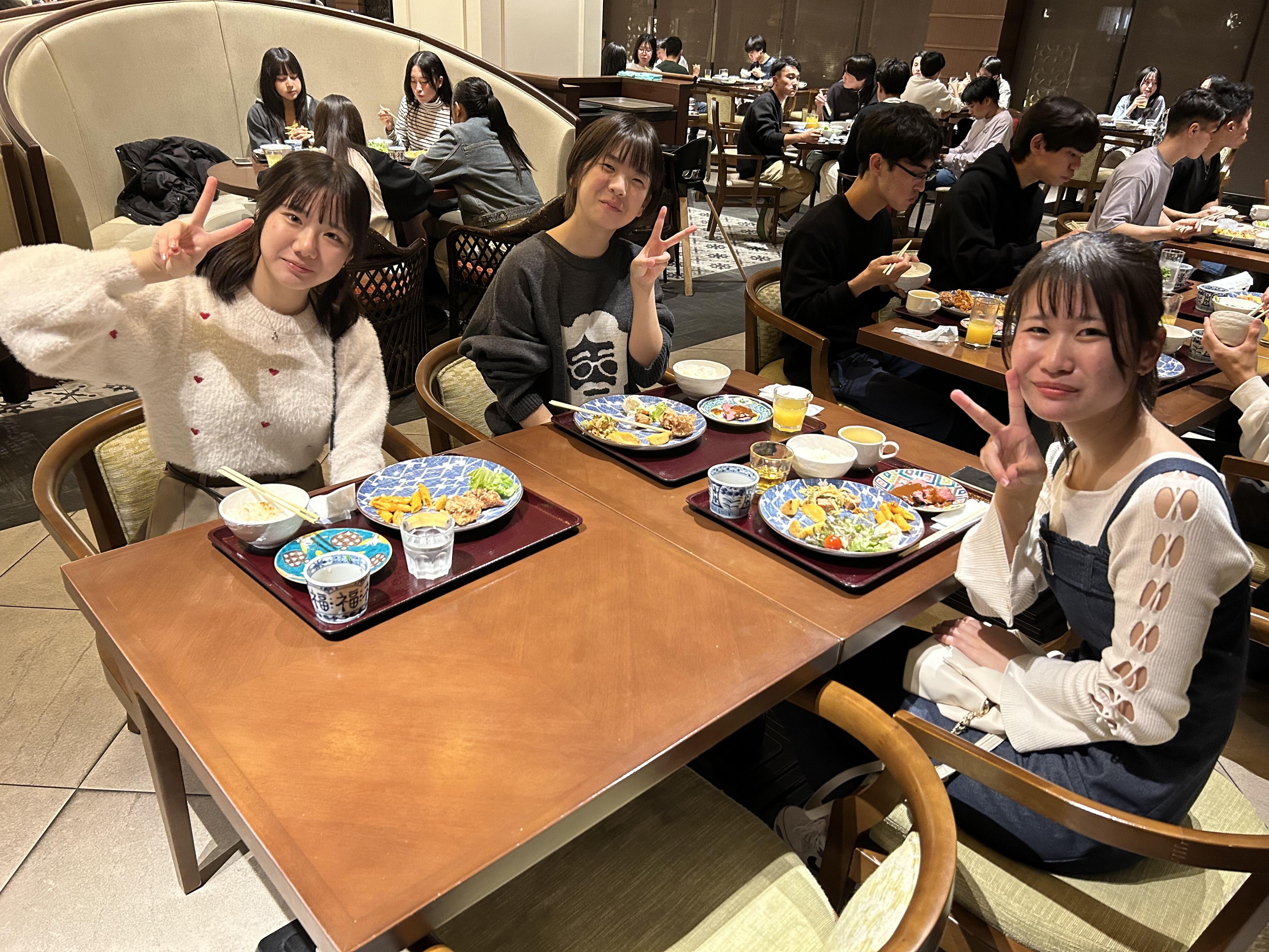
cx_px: 634
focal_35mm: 26
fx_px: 953
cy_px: 476
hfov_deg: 67.3
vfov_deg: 53.1
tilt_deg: -27.1
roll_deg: -2.9
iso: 400
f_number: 1.5
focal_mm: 5.7
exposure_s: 1/60
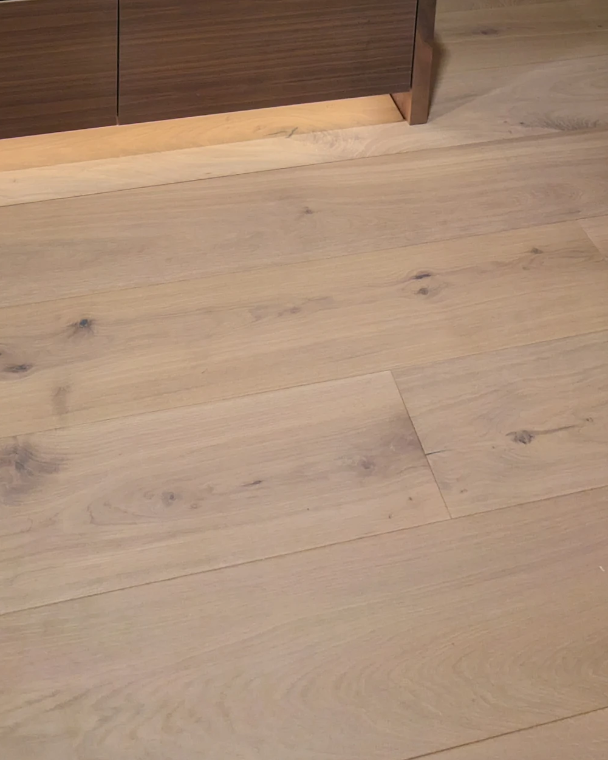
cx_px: 166
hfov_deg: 40.2
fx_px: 810
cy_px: -380
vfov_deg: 29.5
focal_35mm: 36
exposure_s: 1/125
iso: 36
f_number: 1.95
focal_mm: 2.23
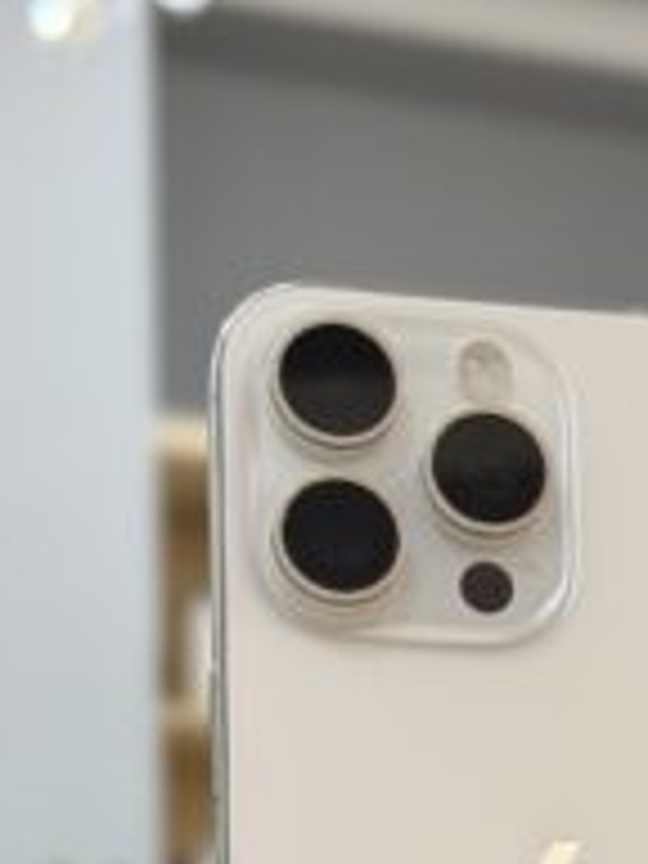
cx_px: 801
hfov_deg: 10.2
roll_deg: +0.3
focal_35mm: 143
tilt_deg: +0.0
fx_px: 3569
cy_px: 1258
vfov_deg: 13.1
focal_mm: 6.76
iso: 100
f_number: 1.78
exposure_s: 1/75
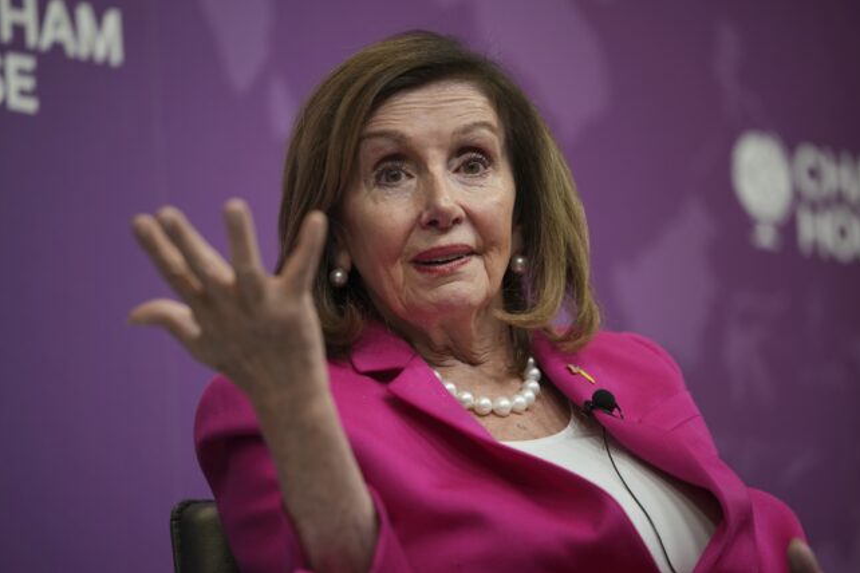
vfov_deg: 6.9
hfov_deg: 10.3
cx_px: 431
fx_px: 4754
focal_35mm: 199
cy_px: 286
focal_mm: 198
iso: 800
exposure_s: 1/320
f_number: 2.8
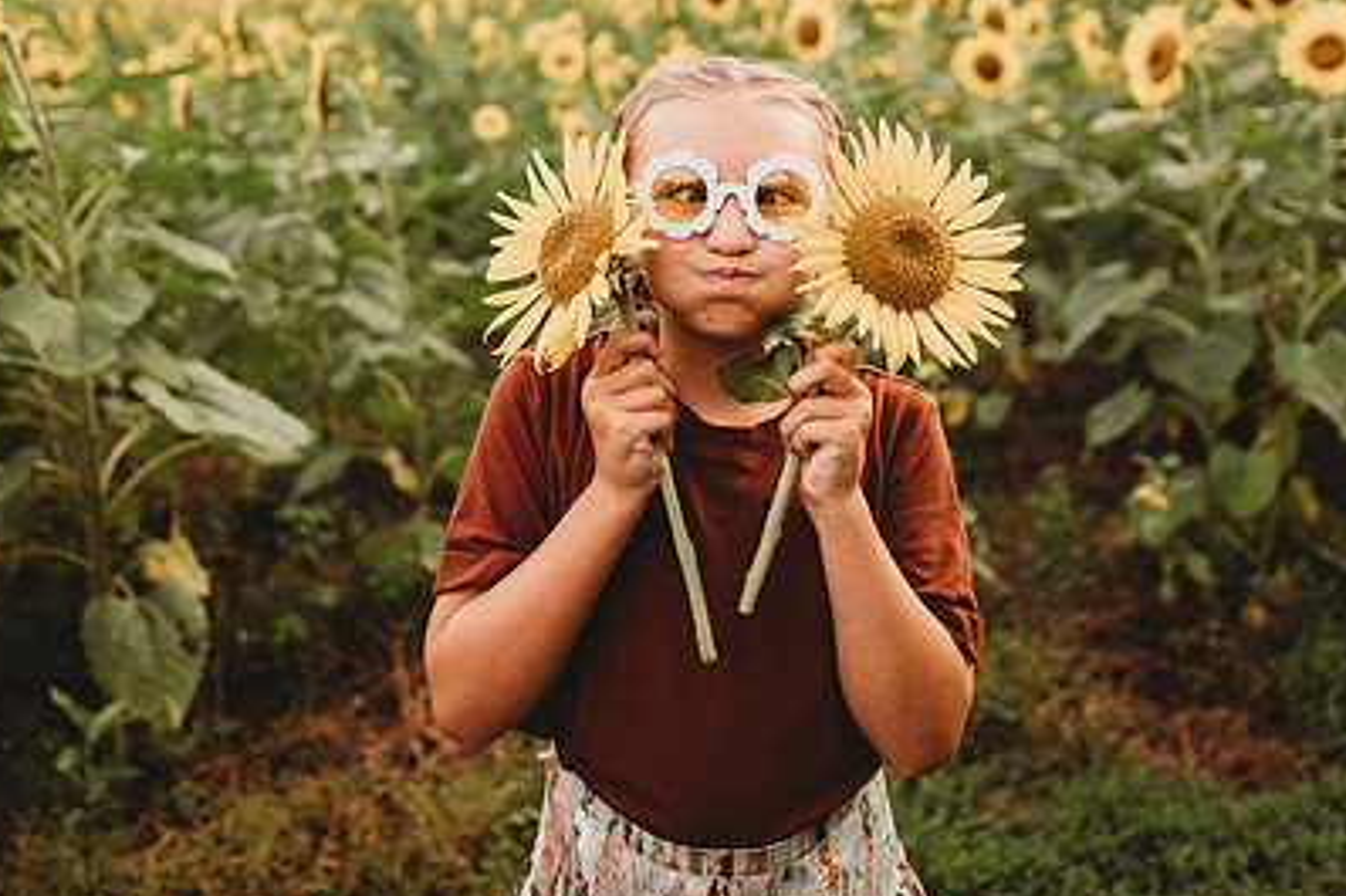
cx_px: 714
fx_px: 1308
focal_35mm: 35
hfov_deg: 54.4
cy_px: 299
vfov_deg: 37.4
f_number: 2.2
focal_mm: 24
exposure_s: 1/400
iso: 125
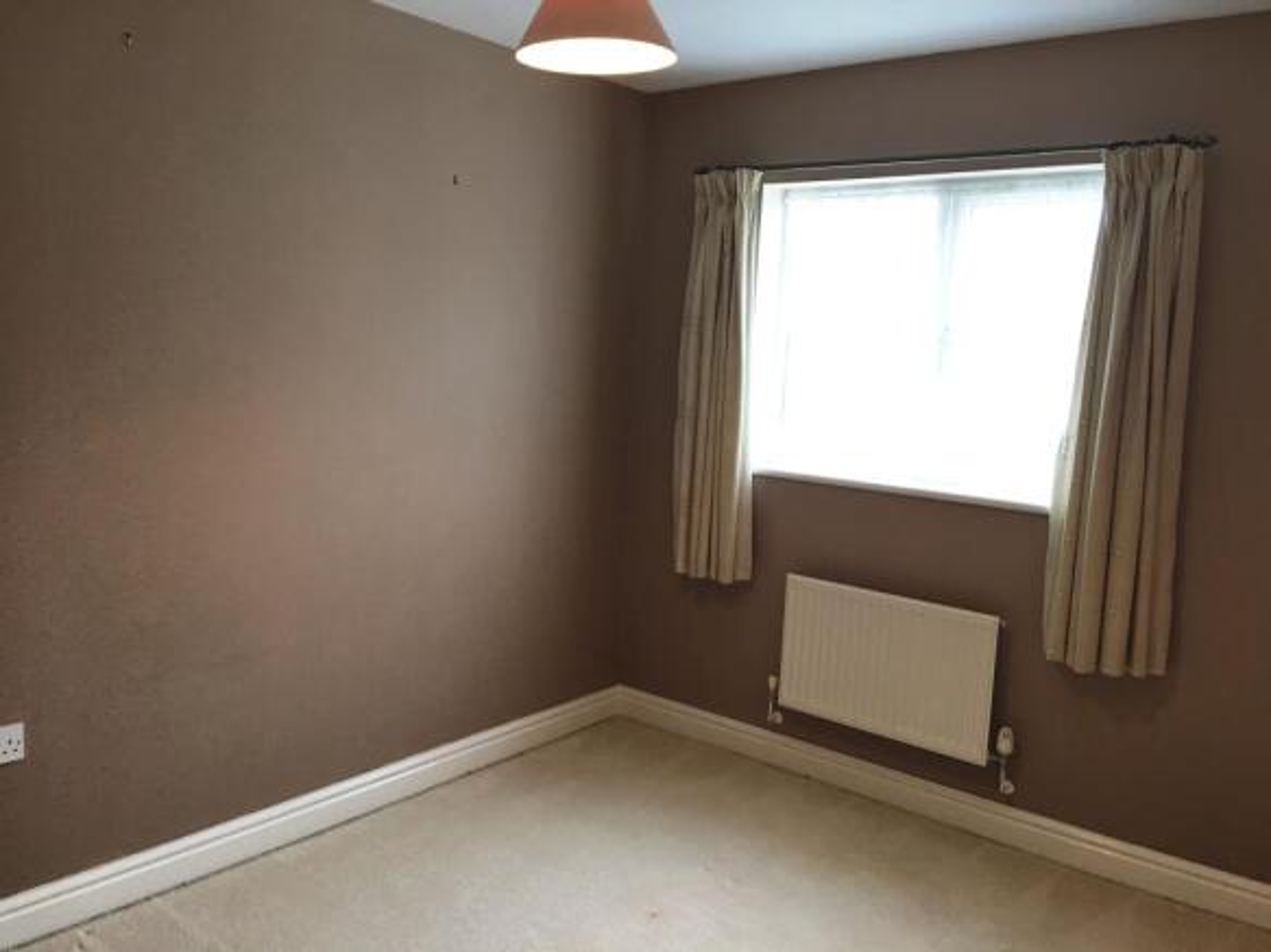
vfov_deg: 48.2
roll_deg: -3.6
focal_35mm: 29
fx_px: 1065
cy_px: 476
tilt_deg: -5.9
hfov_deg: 61.7
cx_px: 636
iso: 40
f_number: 2.2
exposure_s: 1/33
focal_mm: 4.15
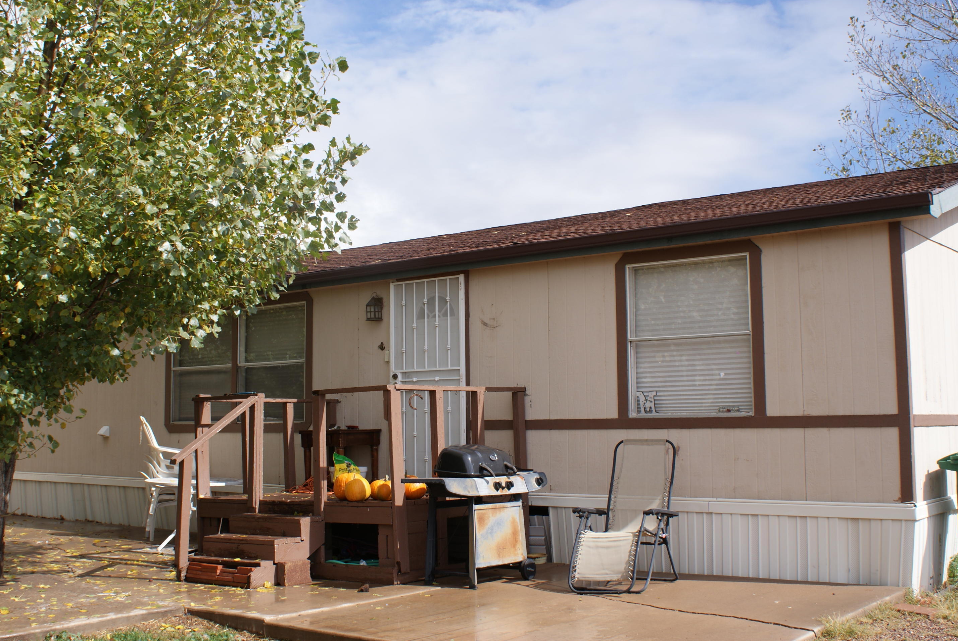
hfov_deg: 47.4
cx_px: 471
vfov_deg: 32.7
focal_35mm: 41
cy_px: 311
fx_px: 1092
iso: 100
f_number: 9
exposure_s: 1/125
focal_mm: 26
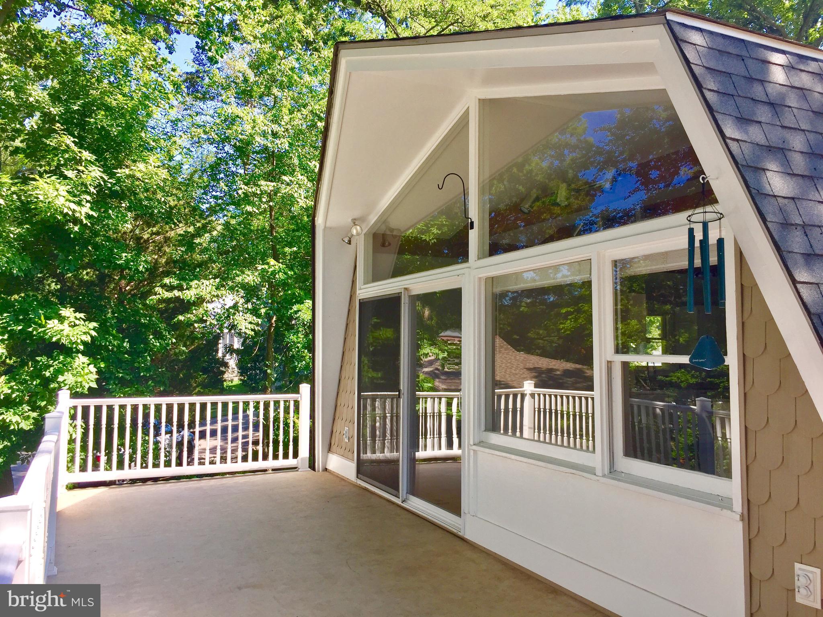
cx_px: 412
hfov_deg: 61.7
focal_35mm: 29
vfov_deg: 48.2
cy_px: 308
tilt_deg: +4.4
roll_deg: -2.8
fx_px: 689
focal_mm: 4.15
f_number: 2.2
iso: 32
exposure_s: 1/412
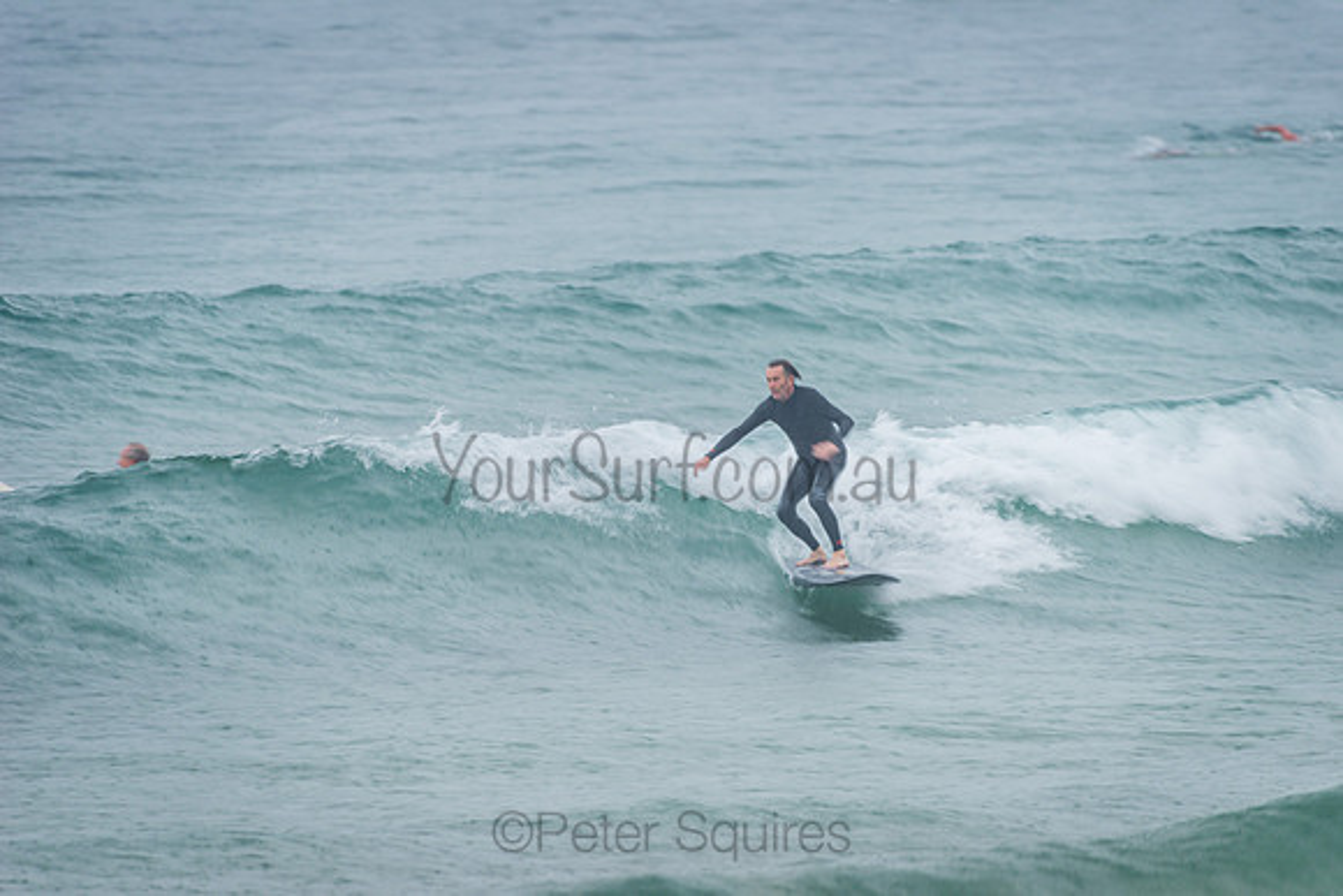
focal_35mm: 500
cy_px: 448
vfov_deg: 2.8
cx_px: 672
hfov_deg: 4.1
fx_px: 18656
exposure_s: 1/30
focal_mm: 500
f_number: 5.6
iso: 140
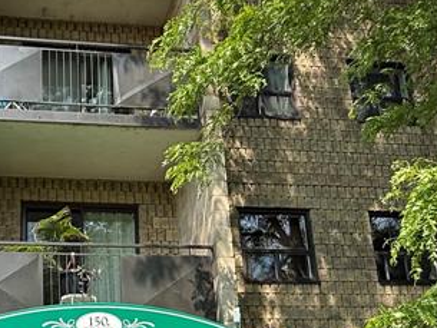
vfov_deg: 29.5
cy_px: 302
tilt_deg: +15.2
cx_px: 86
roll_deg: +2.2
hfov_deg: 38.8
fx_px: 594
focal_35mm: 47
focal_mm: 2.22
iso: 50
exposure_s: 1/970
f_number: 2.2
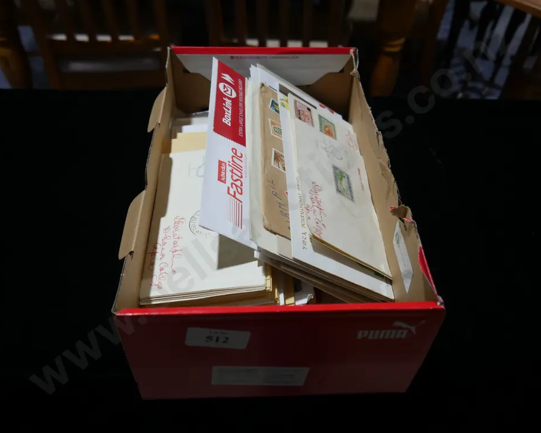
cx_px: 273
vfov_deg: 48.5
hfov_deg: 58.8
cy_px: 211
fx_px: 480
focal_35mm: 30
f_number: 3.5
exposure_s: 1/125
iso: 200
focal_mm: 14
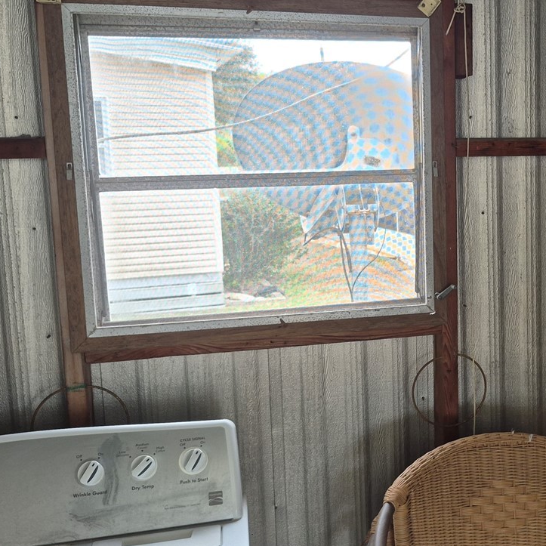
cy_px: 271
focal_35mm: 45
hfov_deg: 35.4
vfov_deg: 37.6
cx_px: 489
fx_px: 803
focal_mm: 5.4
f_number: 1.8
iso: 80
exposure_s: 1/180
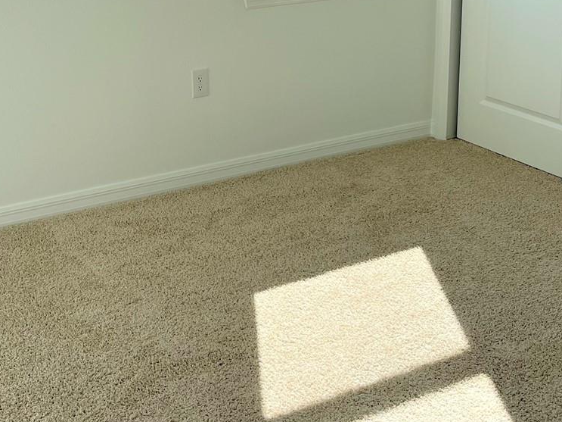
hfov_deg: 33.9
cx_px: 166
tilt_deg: -11.4
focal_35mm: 56
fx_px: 909
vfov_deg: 25.0
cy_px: 13
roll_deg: +1.1
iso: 32
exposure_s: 1/1323
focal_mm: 5.1
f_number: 1.6
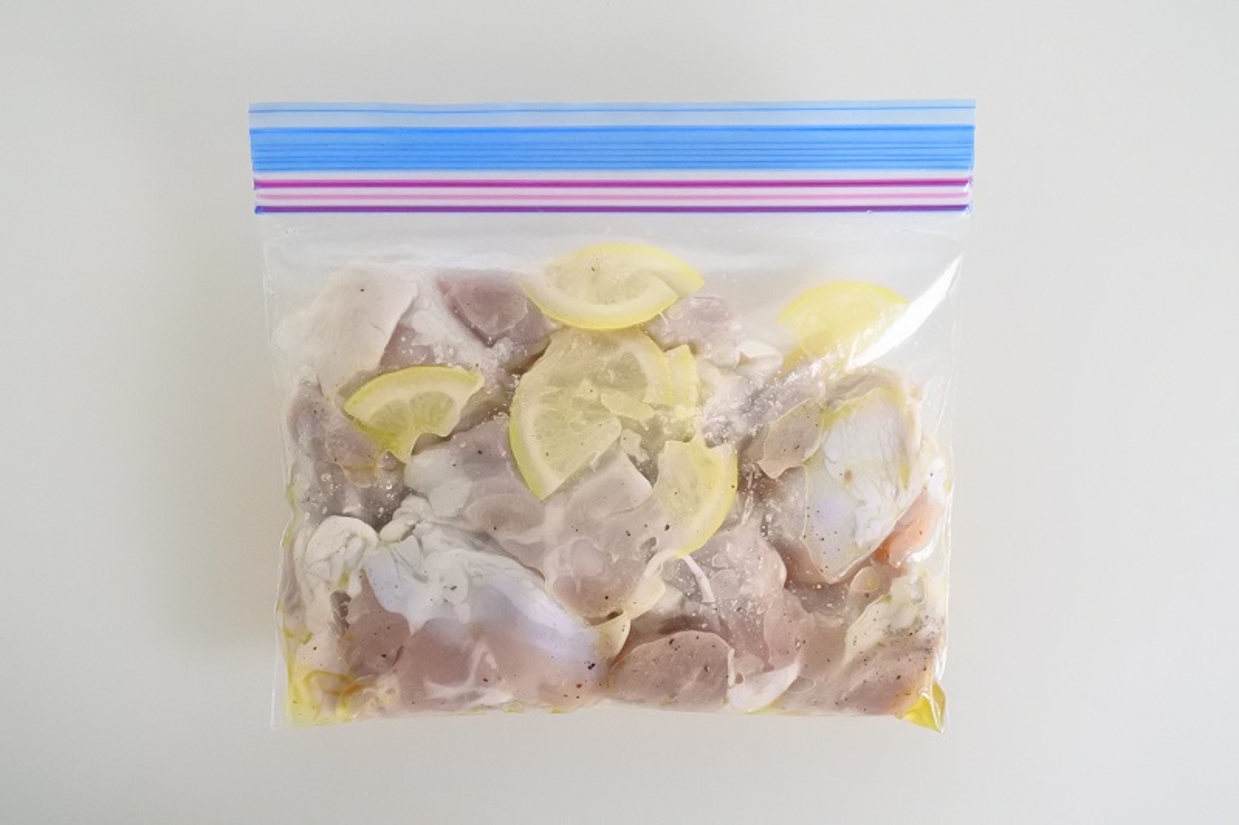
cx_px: 620
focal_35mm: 33
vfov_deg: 40.0
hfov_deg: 57.2
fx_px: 1135
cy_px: 412
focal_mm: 12.3
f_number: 4.5
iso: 4500
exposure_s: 1/30
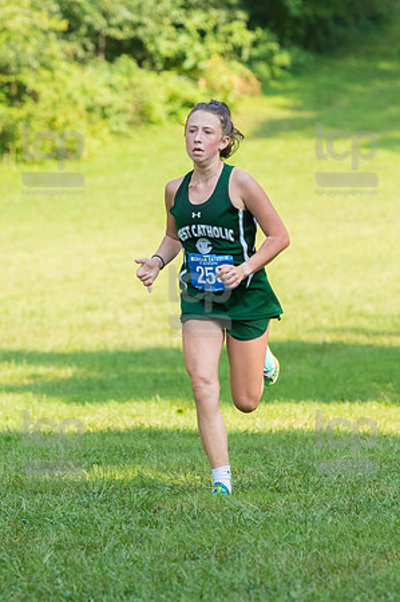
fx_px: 4510
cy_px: 301
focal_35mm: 270
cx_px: 200
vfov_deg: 7.6
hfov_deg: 5.1
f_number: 5
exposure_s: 1/1600
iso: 1600
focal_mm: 180
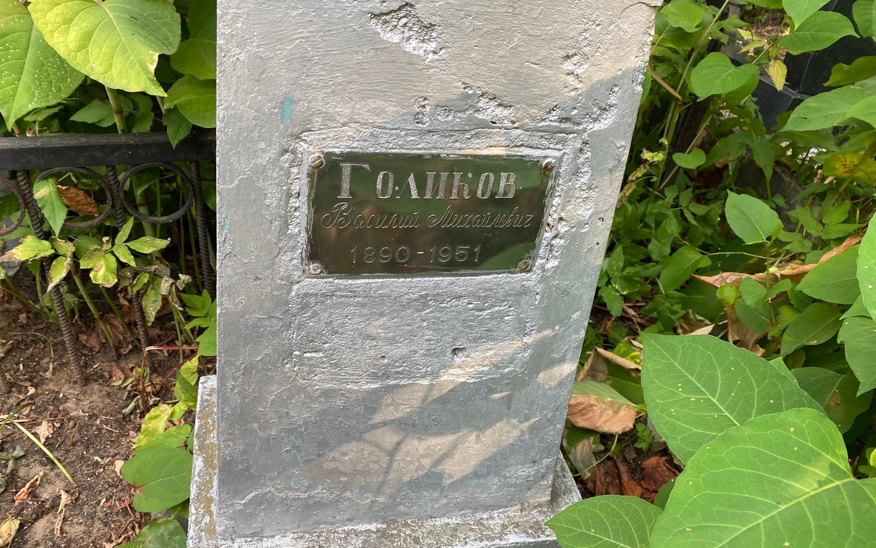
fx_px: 669
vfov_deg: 44.5
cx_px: 437
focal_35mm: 28
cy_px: 304
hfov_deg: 66.5
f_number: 1.8
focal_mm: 4.25
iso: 50
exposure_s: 1/122
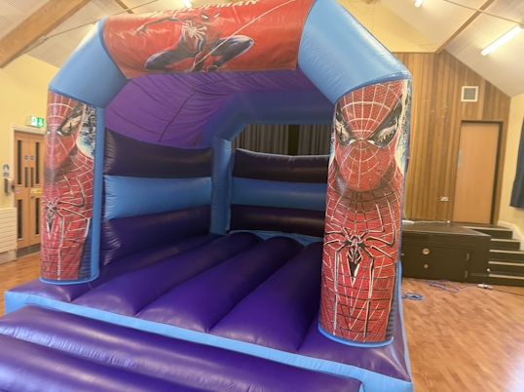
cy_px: 196
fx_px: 363
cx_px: 262
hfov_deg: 71.7
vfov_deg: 56.7
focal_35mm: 24
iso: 250
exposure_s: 1/50
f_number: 1.78
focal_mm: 6.76
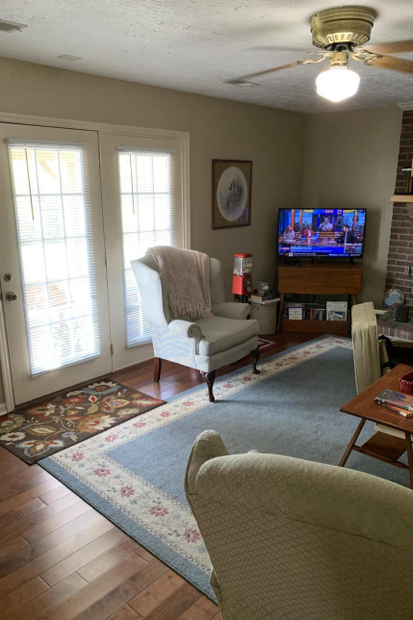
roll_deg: +0.0
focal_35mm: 28
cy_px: 318
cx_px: 217
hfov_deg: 46.4
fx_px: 482
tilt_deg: -15.2
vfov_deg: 65.5
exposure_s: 1/60
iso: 200
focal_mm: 4.25
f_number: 1.8
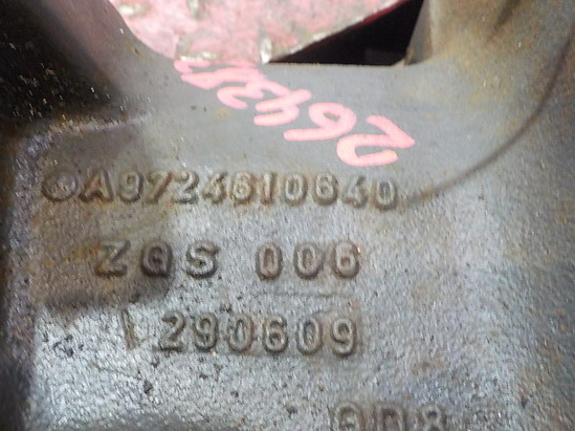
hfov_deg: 52.5
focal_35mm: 35
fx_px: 581
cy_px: 244
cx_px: 245
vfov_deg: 40.6
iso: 450
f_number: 3.3
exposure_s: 1/8
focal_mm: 4.1
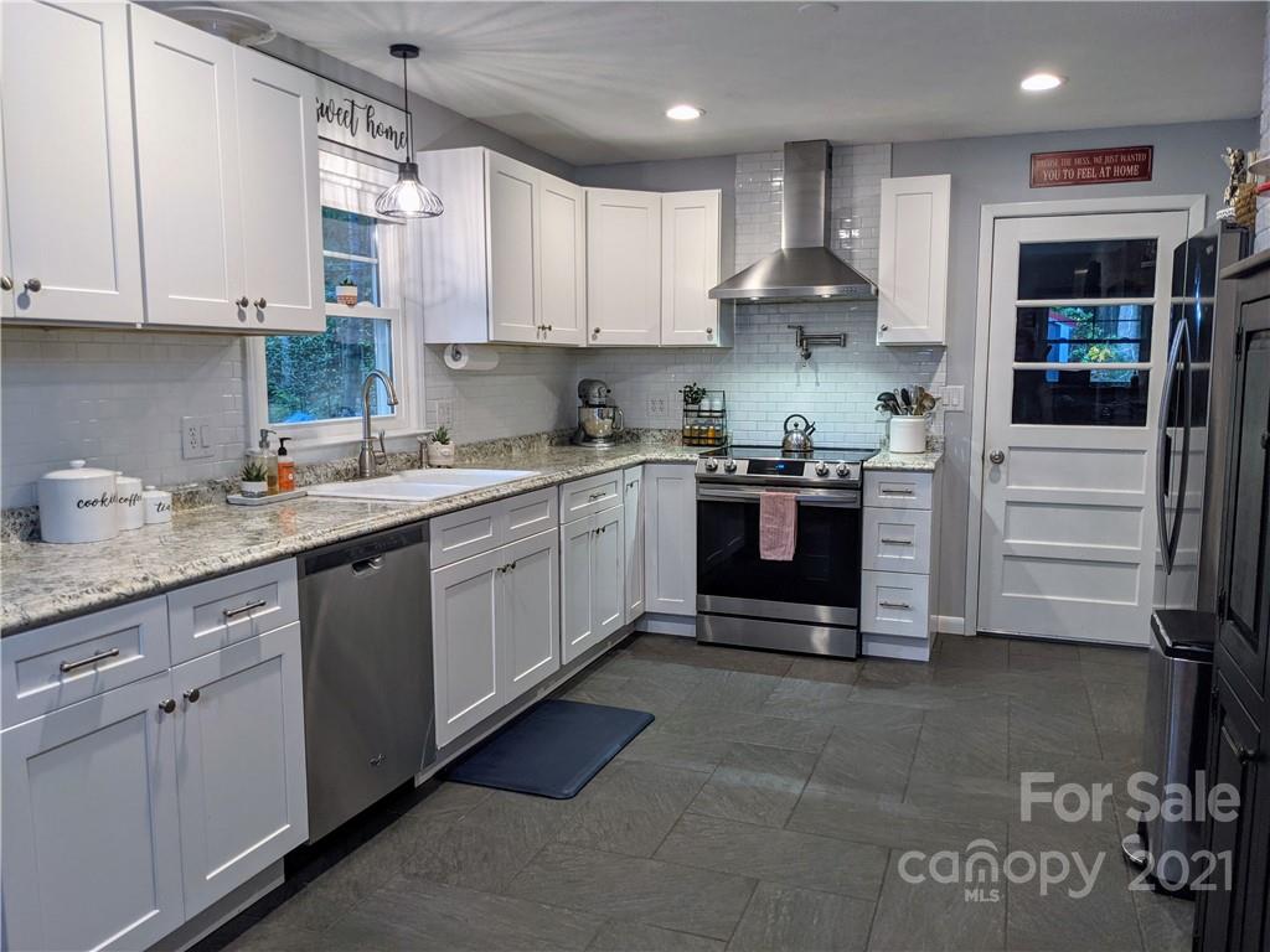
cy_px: 476
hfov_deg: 65.3
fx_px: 991
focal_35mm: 27
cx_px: 635
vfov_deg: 51.4
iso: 68
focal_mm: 4.38
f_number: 1.73
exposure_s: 1/30
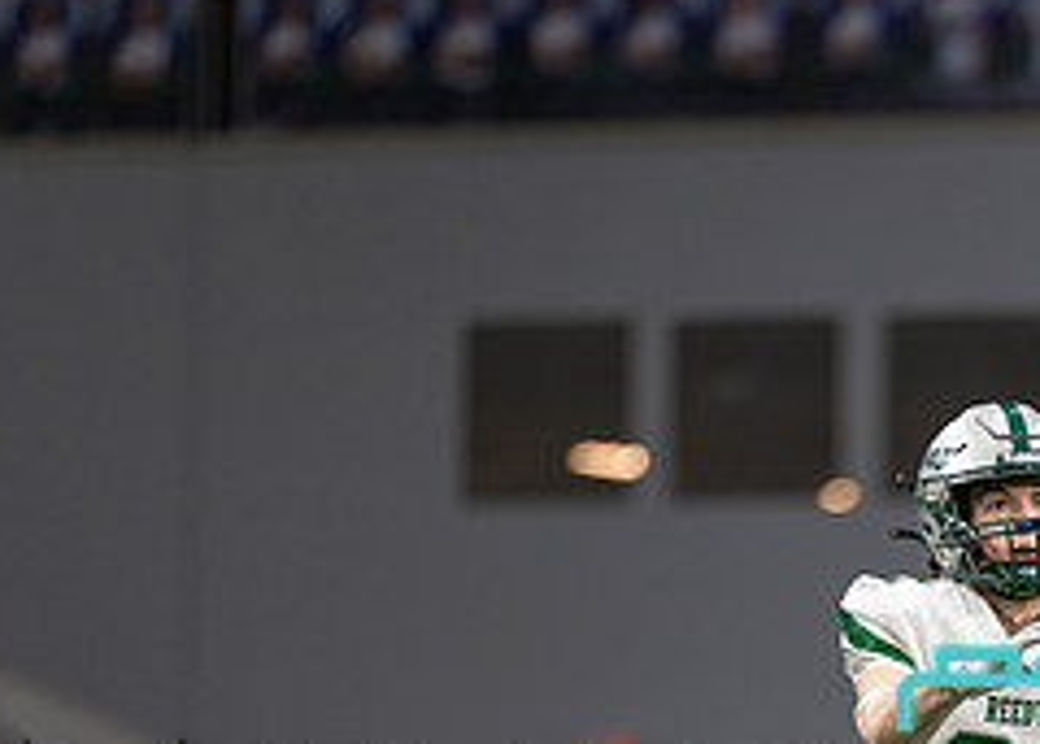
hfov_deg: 5.9
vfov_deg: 4.2
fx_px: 10137
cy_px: 840
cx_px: 996
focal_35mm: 343
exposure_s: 1/1000
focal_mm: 135
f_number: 1.8
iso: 640
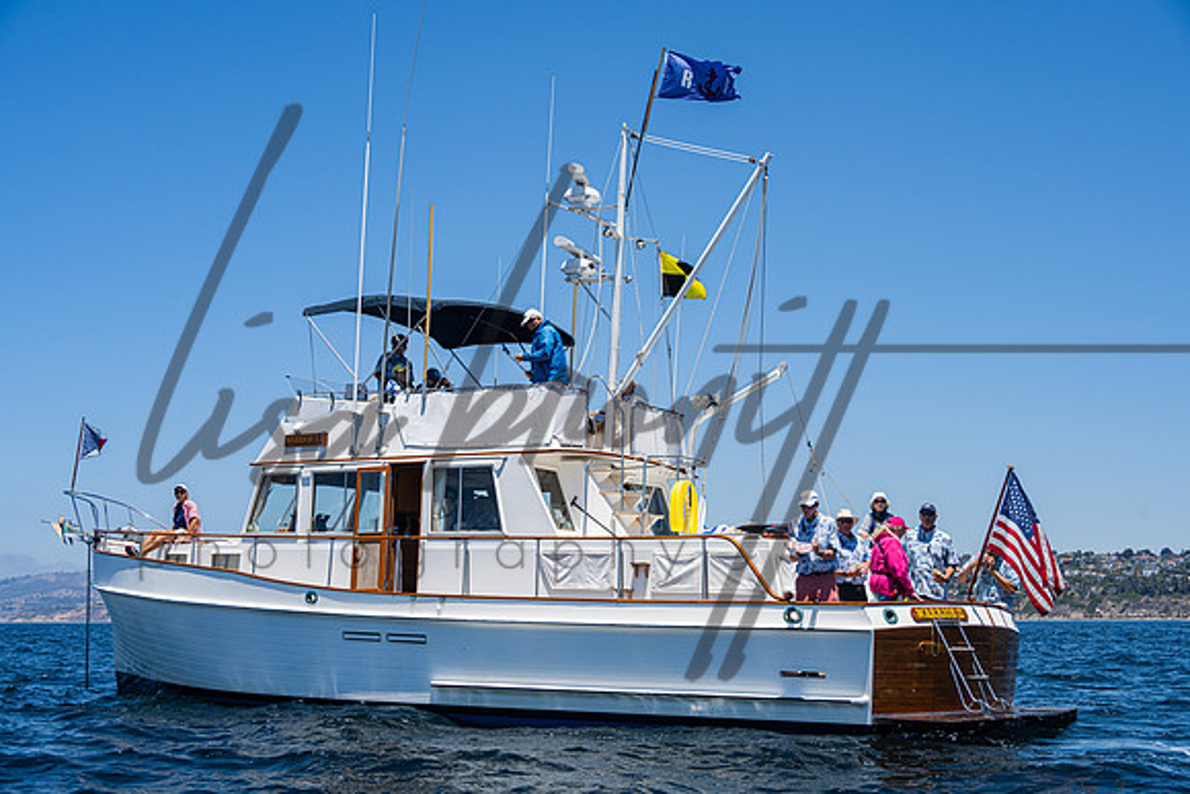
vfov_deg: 30.9
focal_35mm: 43
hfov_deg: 45.0
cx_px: 595
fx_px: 1436
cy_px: 397
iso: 400
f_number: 8
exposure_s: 1/1600
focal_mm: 43
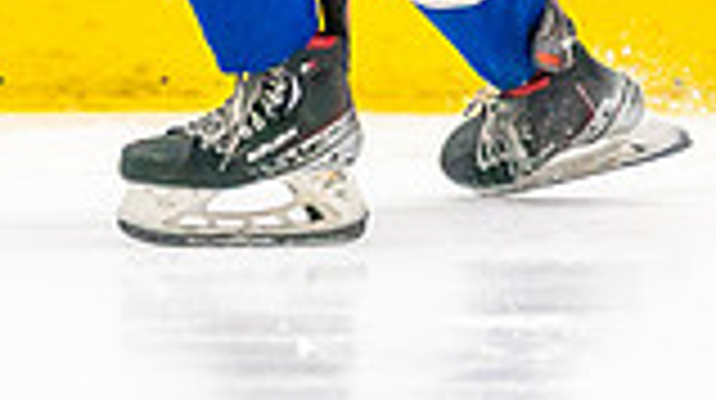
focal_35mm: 1290
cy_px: -387
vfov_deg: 0.9
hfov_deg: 1.7
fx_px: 24462
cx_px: -14
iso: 3200
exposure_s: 1/1250
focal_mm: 200
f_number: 2.8
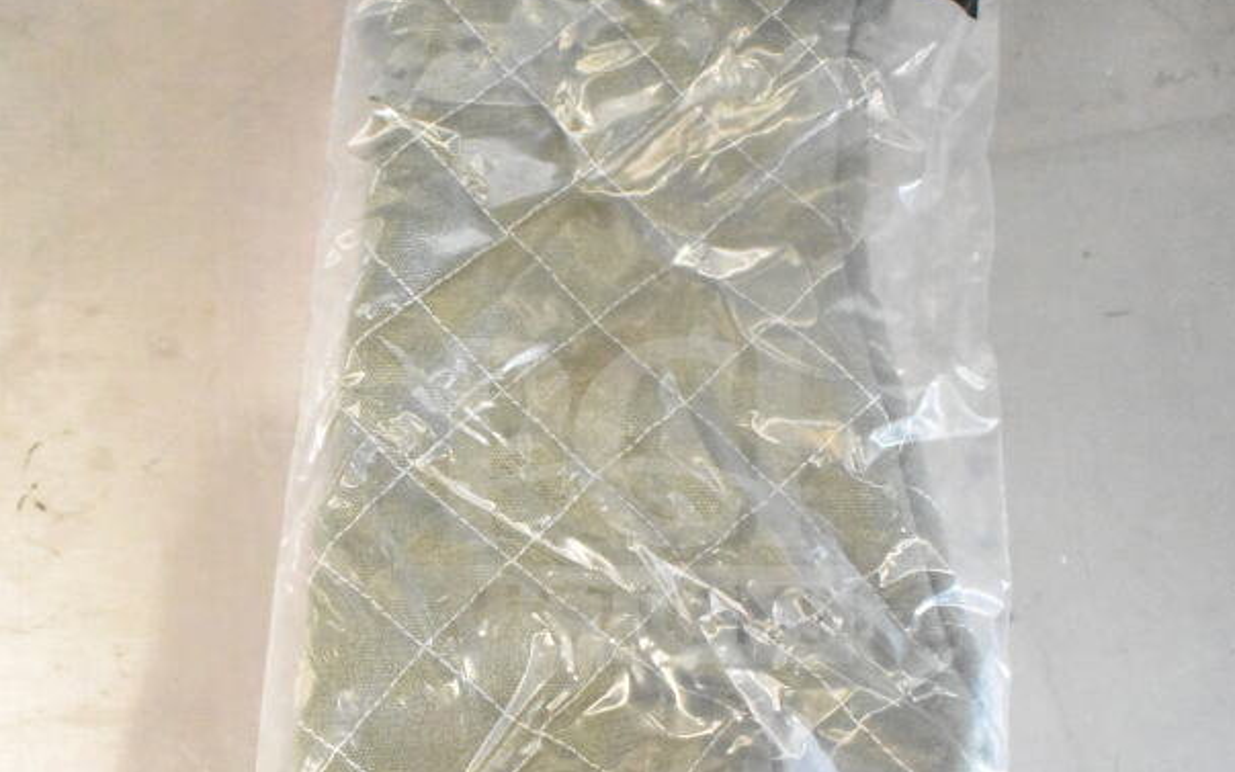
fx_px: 1717
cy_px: 500
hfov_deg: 39.6
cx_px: 623
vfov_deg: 25.2
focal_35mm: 51
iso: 22800
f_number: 3.8
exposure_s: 1/40
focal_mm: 22
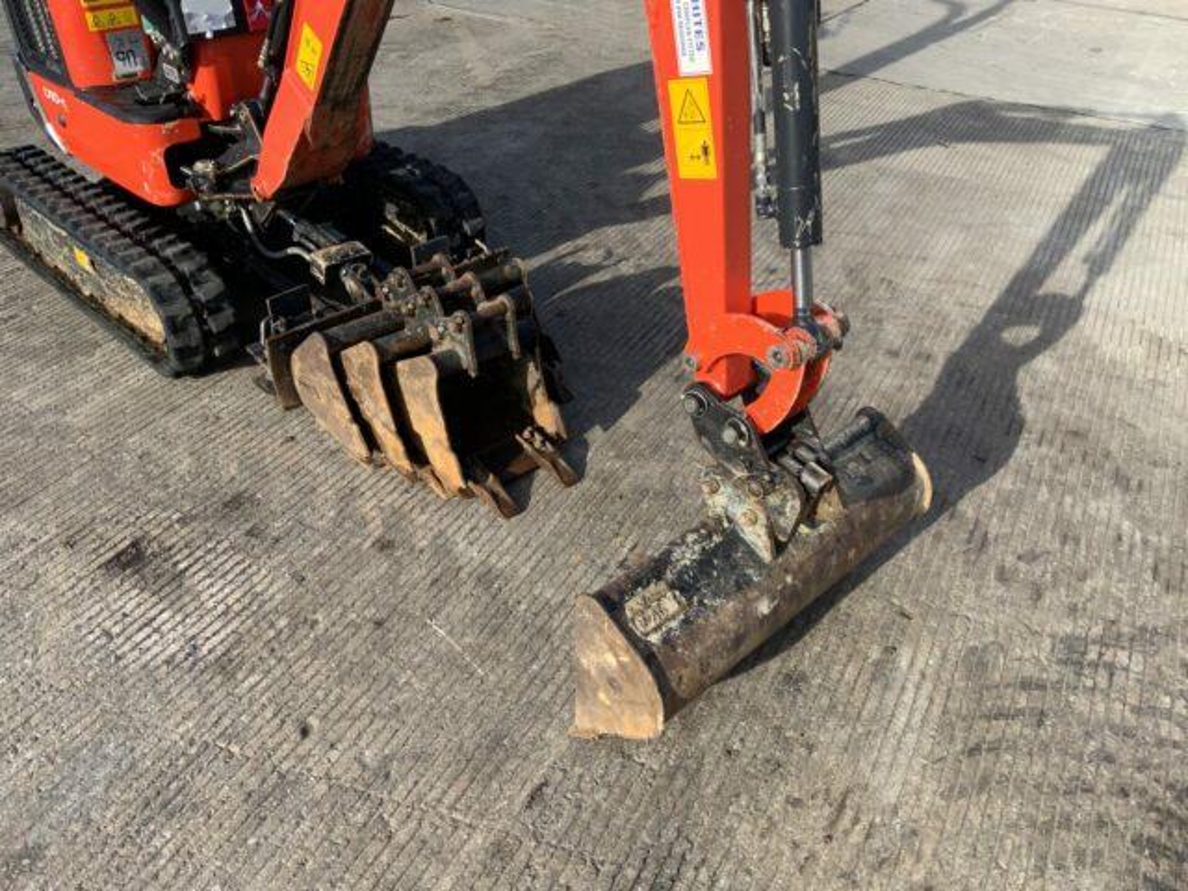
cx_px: 594
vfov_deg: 48.2
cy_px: 446
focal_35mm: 29
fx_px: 995
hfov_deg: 61.7
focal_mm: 3
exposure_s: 1/898
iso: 16
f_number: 1.8
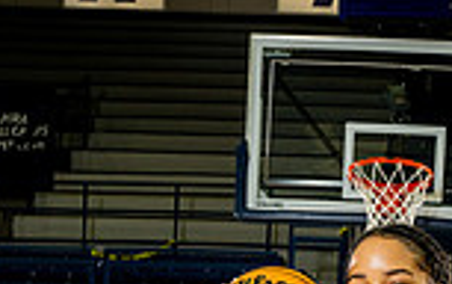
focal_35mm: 75
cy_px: 657
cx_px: 381
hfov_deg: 26.8
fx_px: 925
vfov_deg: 13.4
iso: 640
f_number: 8
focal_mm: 25
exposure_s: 1/250
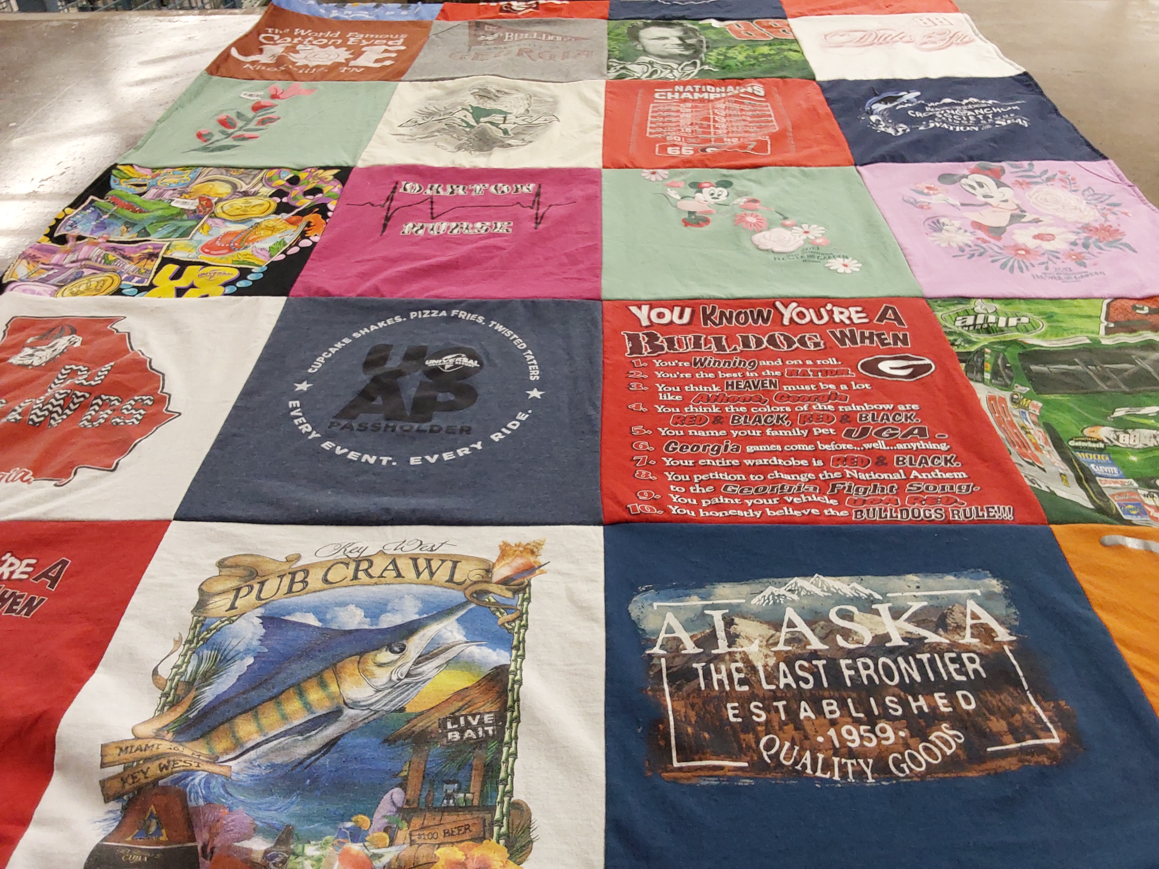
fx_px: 937
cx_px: 580
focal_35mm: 28
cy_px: 434
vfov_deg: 49.7
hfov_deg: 63.4
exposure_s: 1/60
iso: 125
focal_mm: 2.91
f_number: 1.9
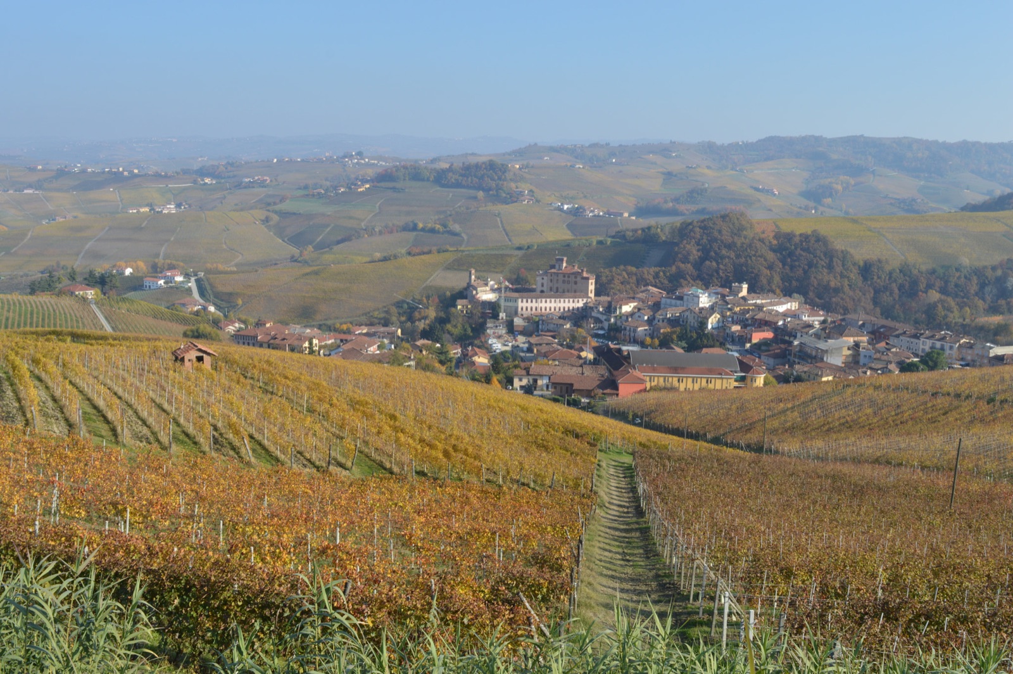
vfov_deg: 39.9
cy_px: 337
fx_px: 928
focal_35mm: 33
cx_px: 506
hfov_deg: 57.3
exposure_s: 1/60
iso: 100
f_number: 16
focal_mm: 22
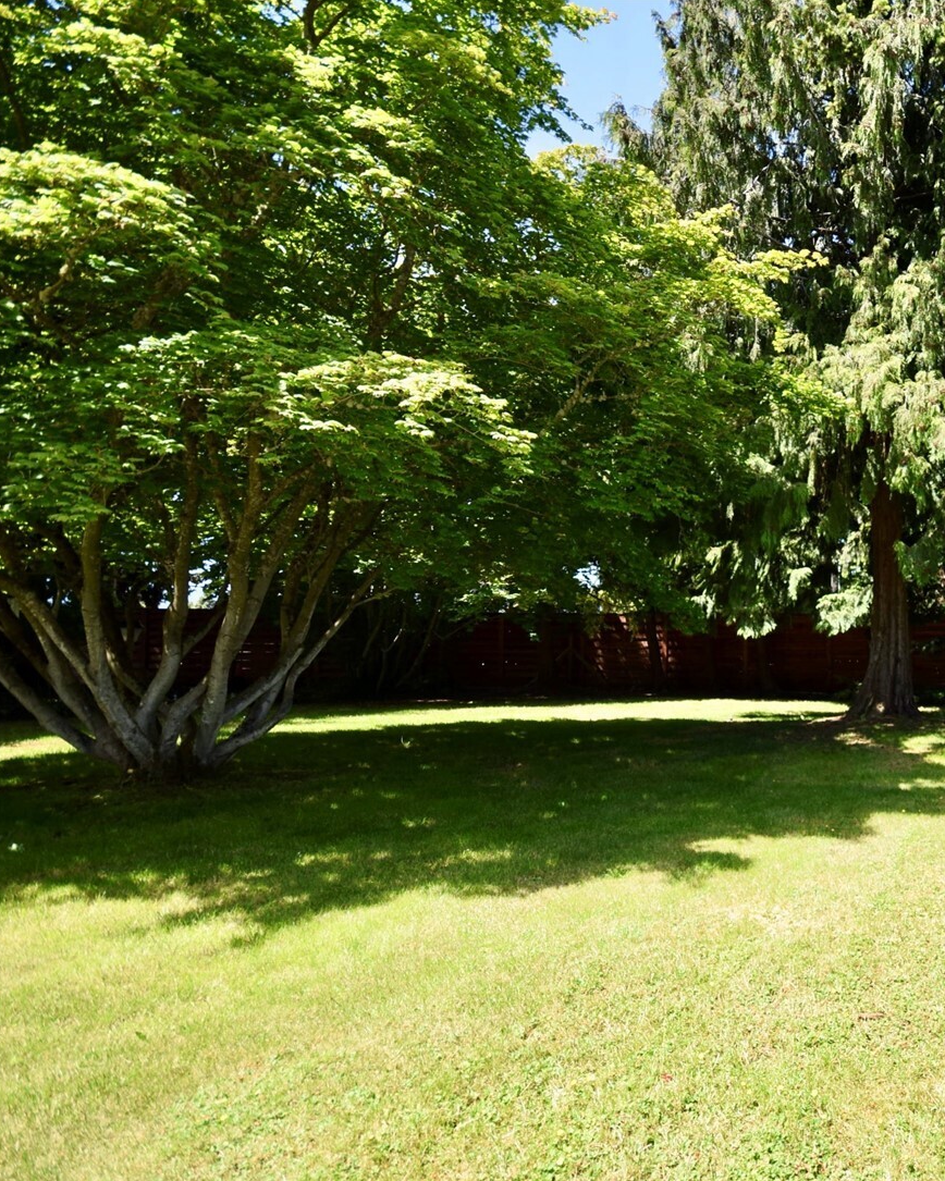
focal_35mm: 22
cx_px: 858
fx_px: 769
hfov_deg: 54.6
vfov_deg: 75.0
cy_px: 614
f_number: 5.6
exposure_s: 1/125
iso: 110
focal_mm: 10
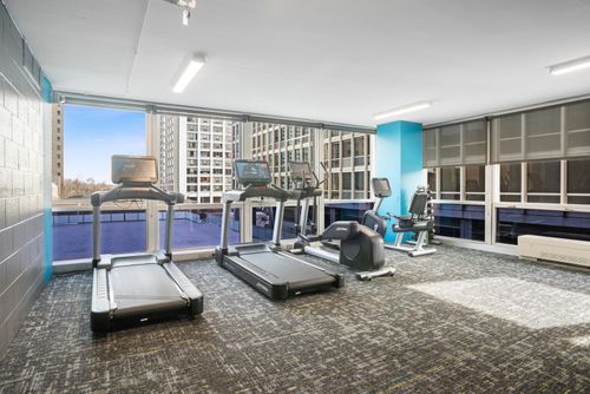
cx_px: 295
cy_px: 197
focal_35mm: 20
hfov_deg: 83.9
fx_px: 328
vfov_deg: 62.0
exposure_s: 1/4
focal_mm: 20
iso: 250
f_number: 8
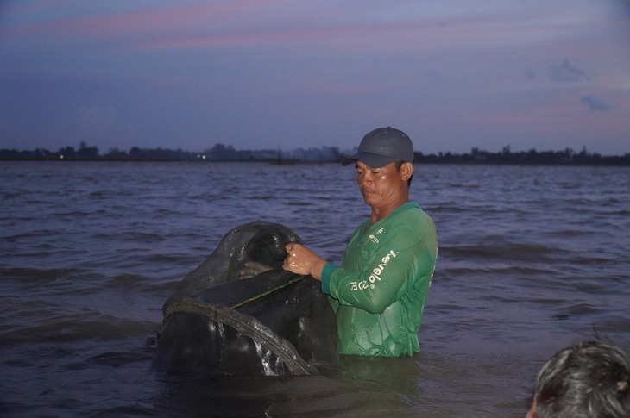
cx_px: 315
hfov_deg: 38.9
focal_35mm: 51
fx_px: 891
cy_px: 209
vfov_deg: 26.4
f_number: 4
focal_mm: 34
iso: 3200
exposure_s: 1/160
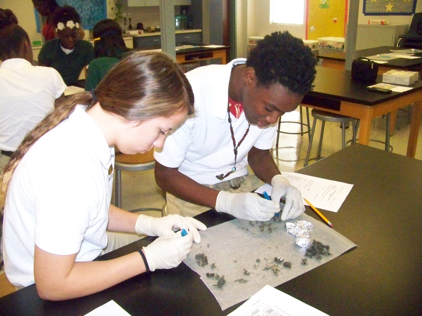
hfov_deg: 55.4
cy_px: 158
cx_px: 211
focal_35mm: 33
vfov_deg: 42.9
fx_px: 402
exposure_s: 1/500
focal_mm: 5.85
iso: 1600
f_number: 2.8
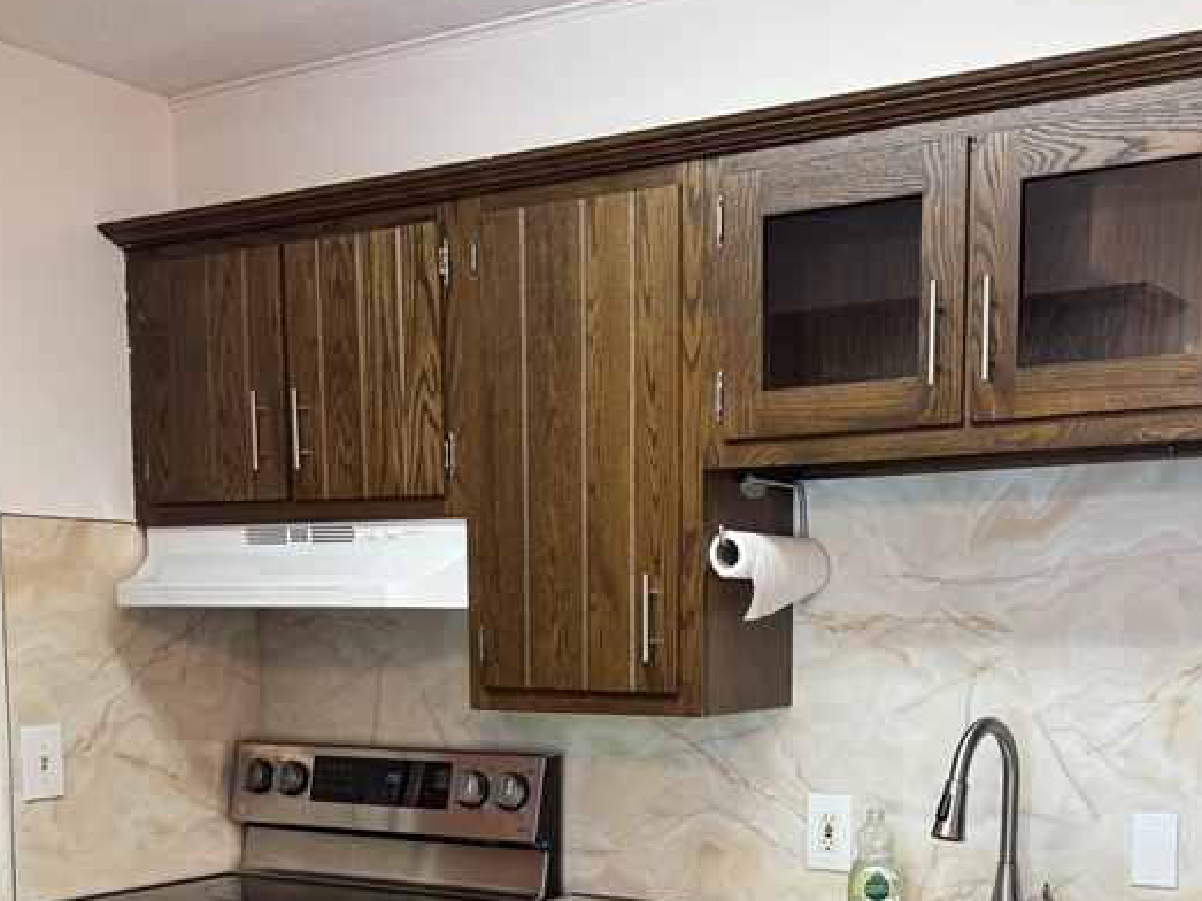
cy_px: 814
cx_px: 627
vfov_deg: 29.6
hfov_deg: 40.4
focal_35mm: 47
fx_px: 1632
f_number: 1.78
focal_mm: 6.76
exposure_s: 1/60
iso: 160
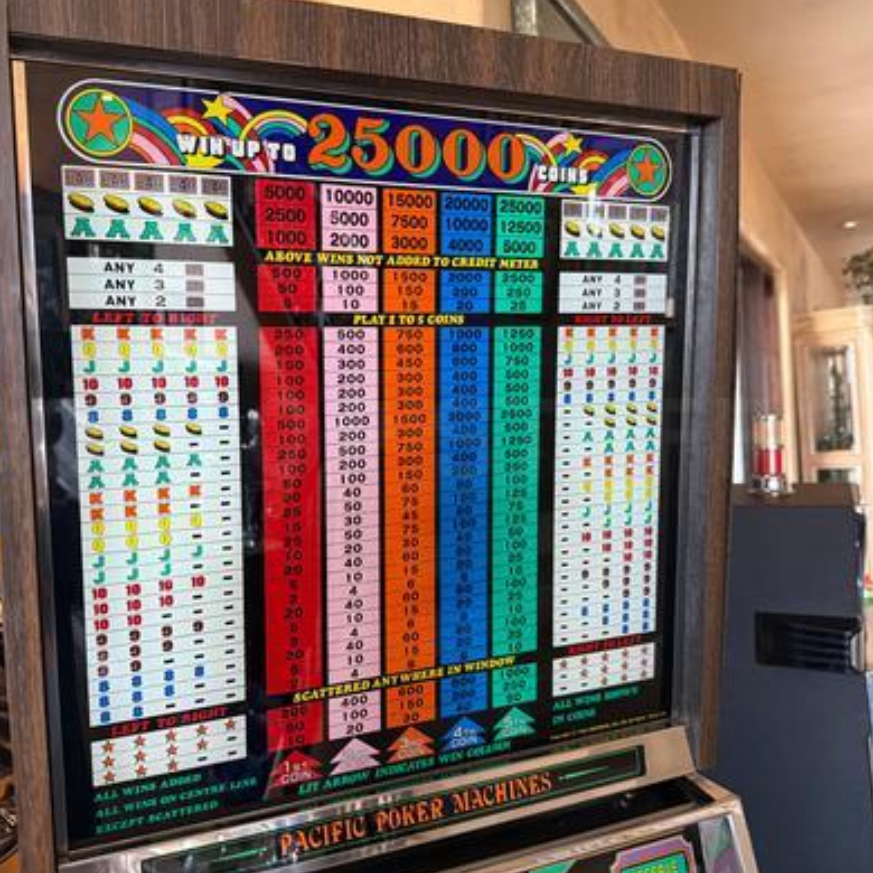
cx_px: 364
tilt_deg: -0.6
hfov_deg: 55.3
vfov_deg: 55.6
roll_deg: +2.6
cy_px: 436
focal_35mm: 29
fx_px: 827
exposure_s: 1/60
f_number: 1.78
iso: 320
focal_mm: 6.76
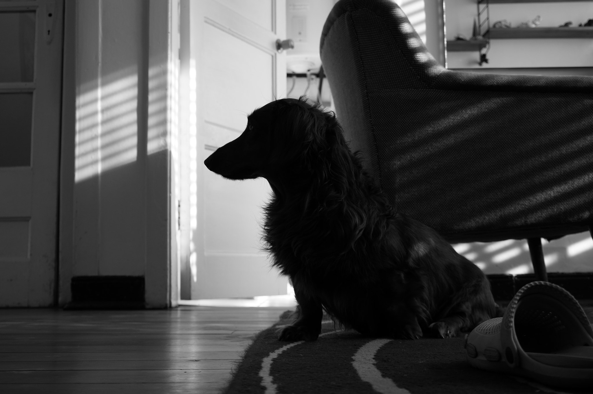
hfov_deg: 46.4
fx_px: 691
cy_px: 197
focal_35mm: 42
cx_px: 296
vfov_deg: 31.9
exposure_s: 1/60
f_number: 5
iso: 160
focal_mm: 28
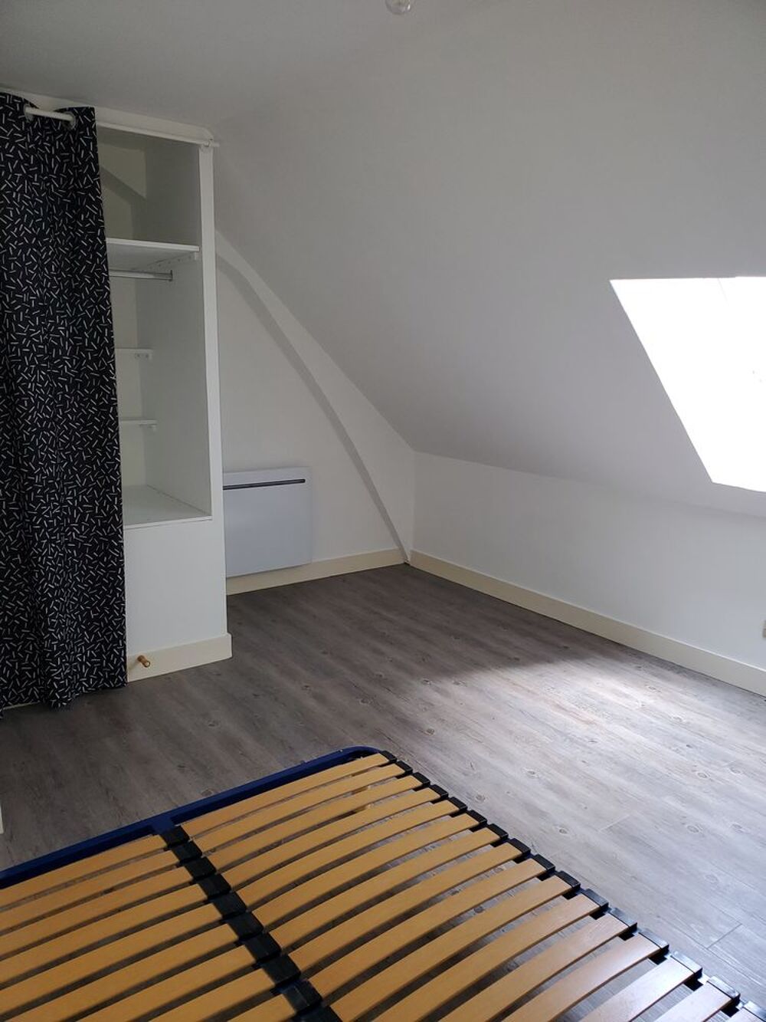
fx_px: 767
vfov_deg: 67.3
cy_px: 511
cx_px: 383
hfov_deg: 53.1
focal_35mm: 26
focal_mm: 4.3
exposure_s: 1/24
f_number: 2.4
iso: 100
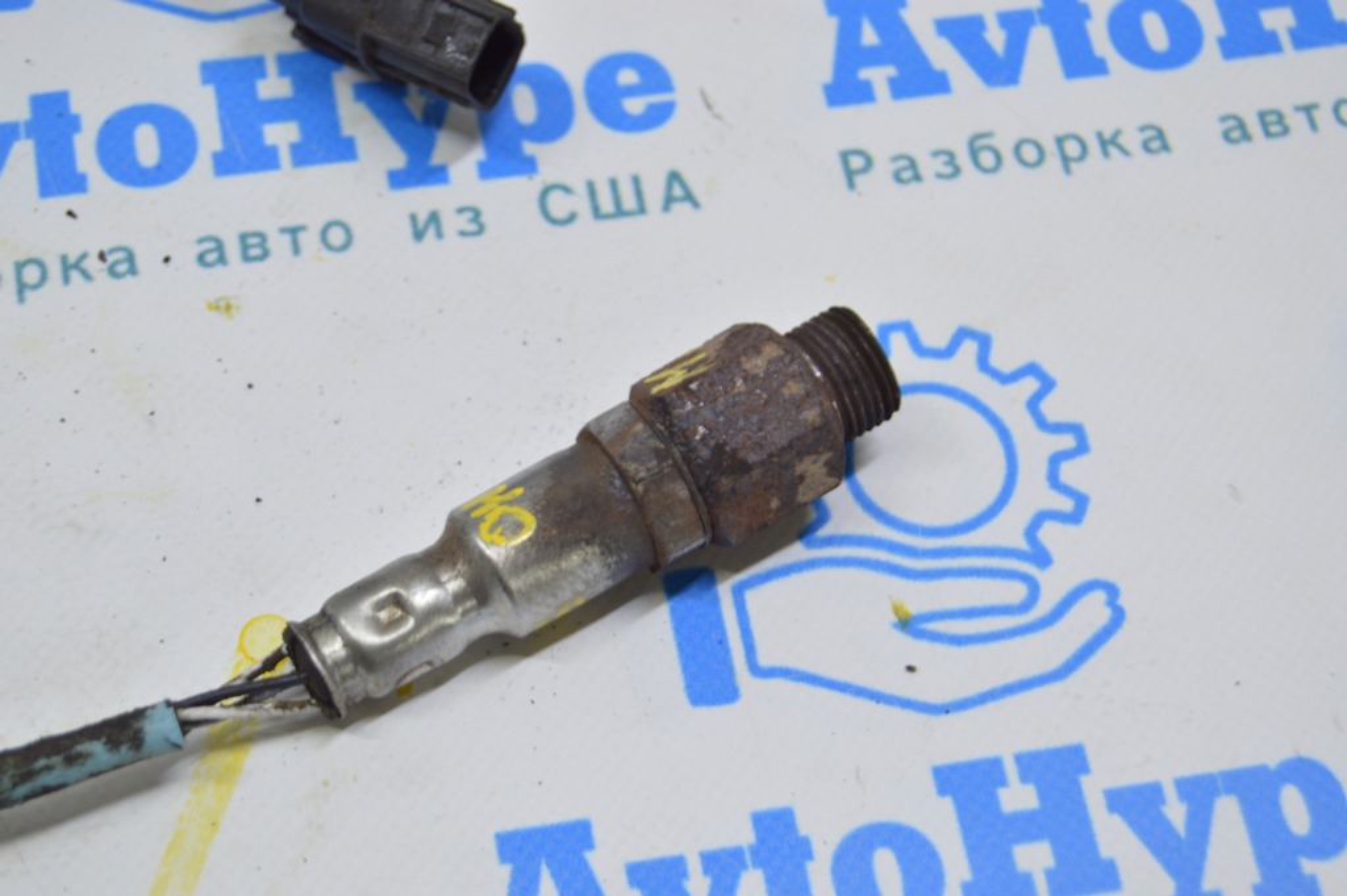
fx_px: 3084
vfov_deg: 16.5
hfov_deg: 24.6
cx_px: 674
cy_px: 448
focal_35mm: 82
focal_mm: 55
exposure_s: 1/20
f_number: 5.6
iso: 400
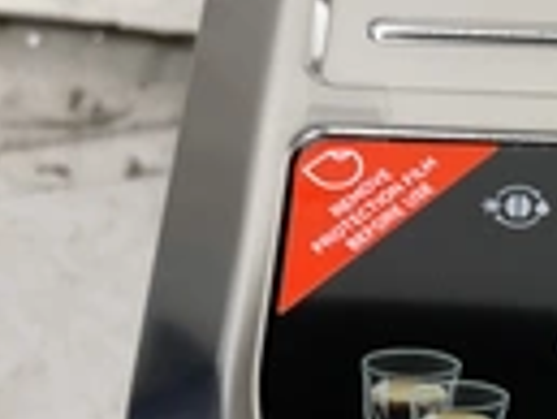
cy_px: 557
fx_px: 1450
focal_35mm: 90
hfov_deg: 21.0
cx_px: 570
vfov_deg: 15.6
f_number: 1.8
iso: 64
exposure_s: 1/120
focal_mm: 3
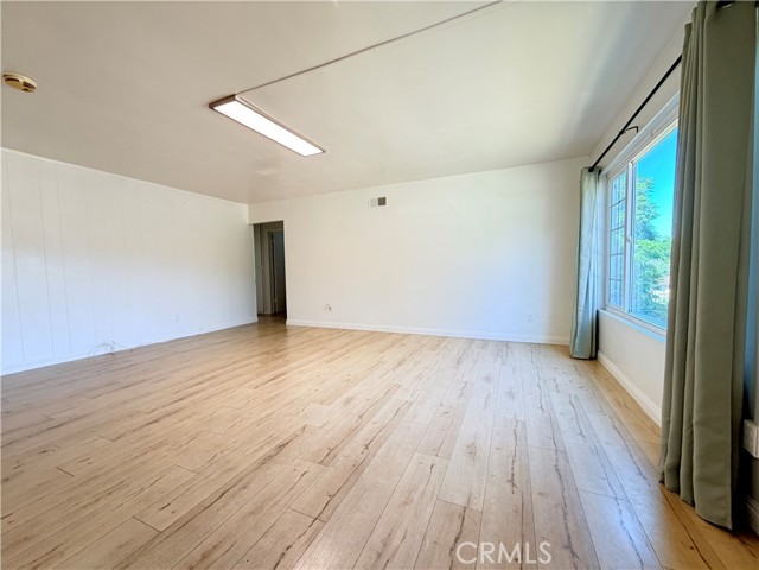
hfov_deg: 102.1
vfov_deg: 85.7
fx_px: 307
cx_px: 380
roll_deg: +1.2
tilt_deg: -3.5
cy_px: 285
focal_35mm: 14
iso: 160
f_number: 2.2
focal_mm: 2.22
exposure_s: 1/61
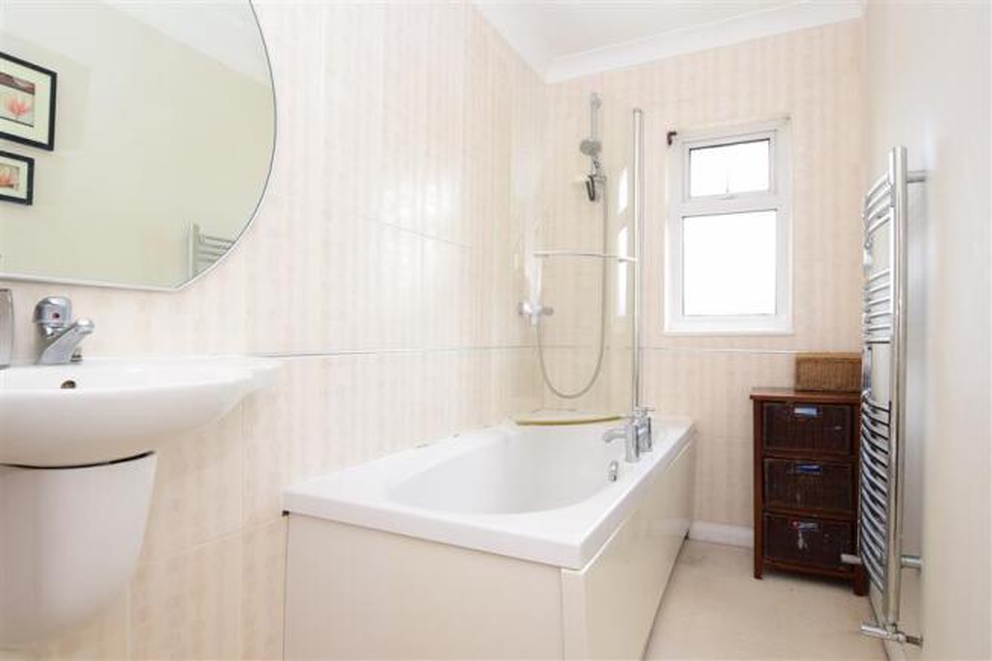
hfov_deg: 85.4
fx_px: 537
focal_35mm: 20
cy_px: 330
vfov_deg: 63.2
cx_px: 496
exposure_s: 1/60
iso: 400
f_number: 8
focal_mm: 13
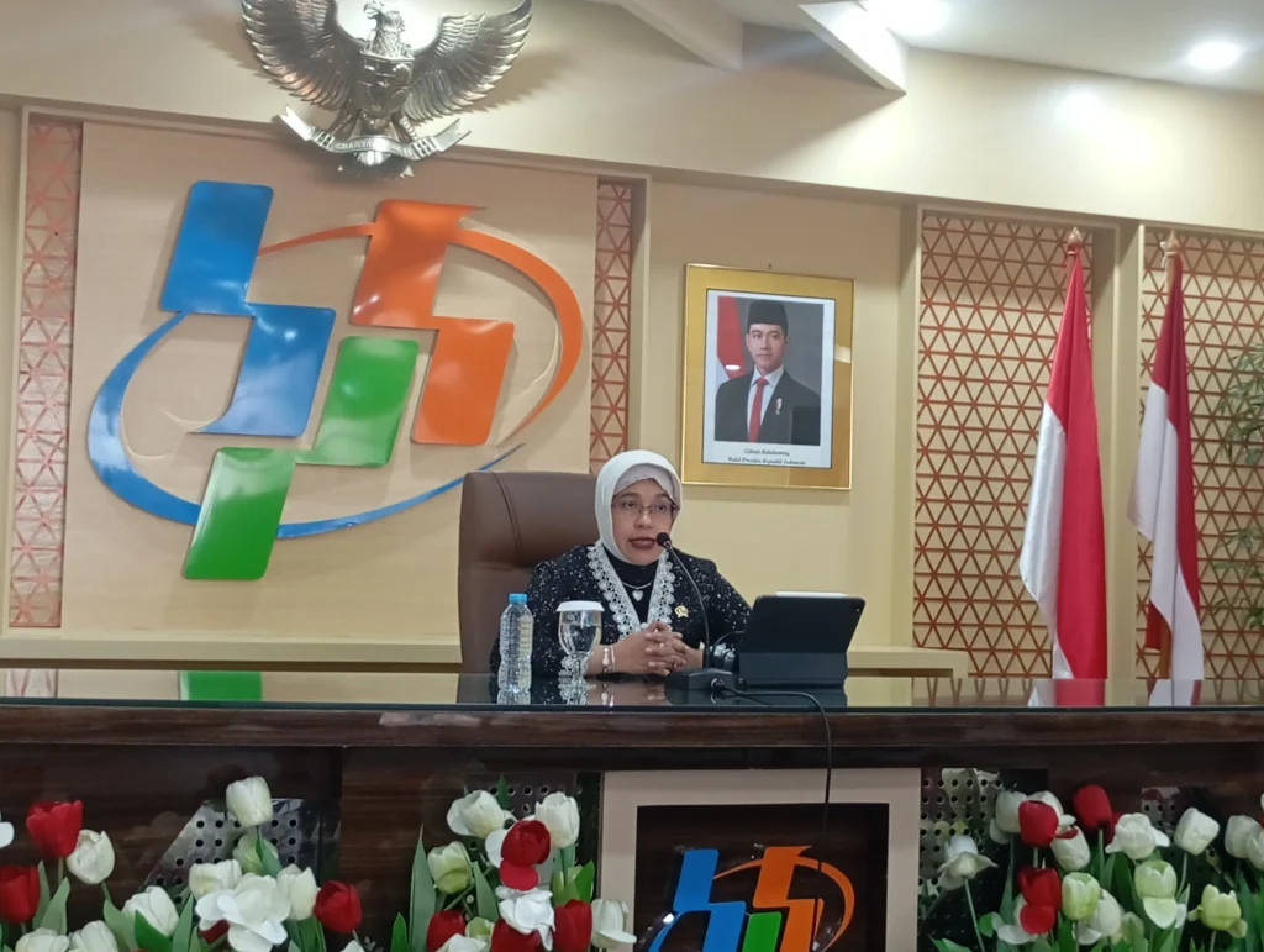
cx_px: 632
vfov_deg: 25.7
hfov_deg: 33.7
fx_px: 2084
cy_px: 476
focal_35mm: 57
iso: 800
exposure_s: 1/33.3
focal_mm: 4.27
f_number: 1.8
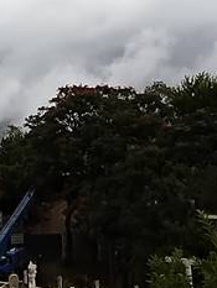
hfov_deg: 22.1
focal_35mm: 66
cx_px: 66
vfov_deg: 26.6
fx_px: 551
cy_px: -42
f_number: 2.2
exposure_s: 1/1542
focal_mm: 1.42
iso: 100
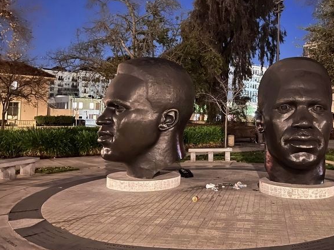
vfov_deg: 39.5
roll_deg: -2.0
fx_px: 347
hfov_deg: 50.3
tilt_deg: +2.0
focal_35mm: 36
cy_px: 103
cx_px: 227
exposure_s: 1/9
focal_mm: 5.1
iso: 2500
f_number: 1.6
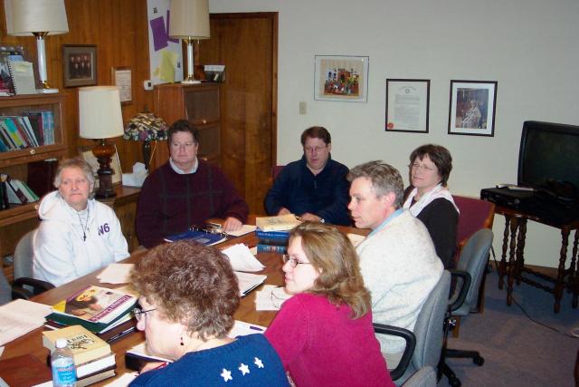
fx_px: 611
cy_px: 194
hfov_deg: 50.7
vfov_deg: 35.1
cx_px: 290
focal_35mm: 38
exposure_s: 1/30
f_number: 2.8
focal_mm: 8
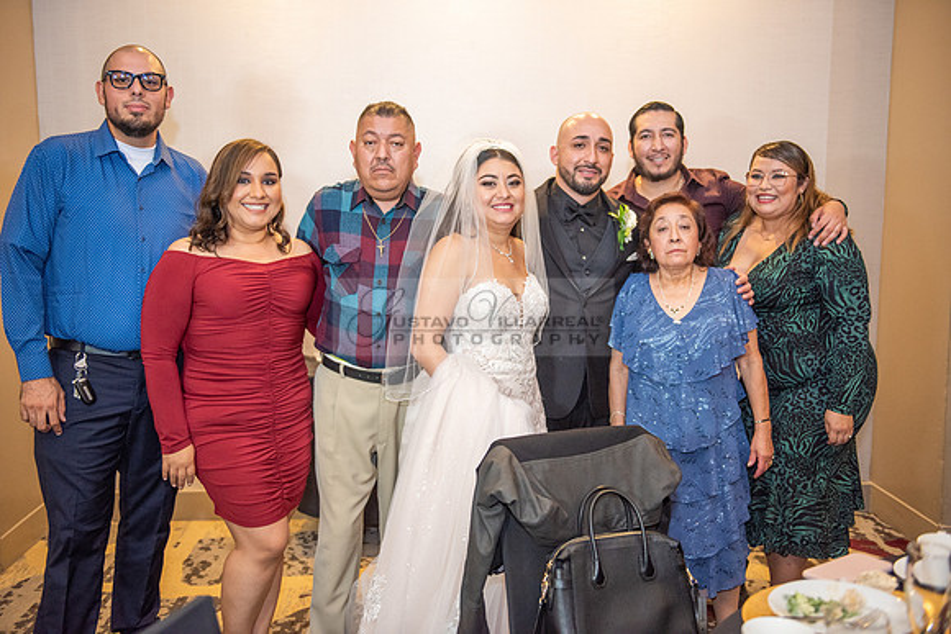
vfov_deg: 35.1
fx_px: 1004
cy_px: 317
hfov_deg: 50.7
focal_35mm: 38
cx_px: 476
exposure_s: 1/200
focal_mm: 38
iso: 1600
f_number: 2.8
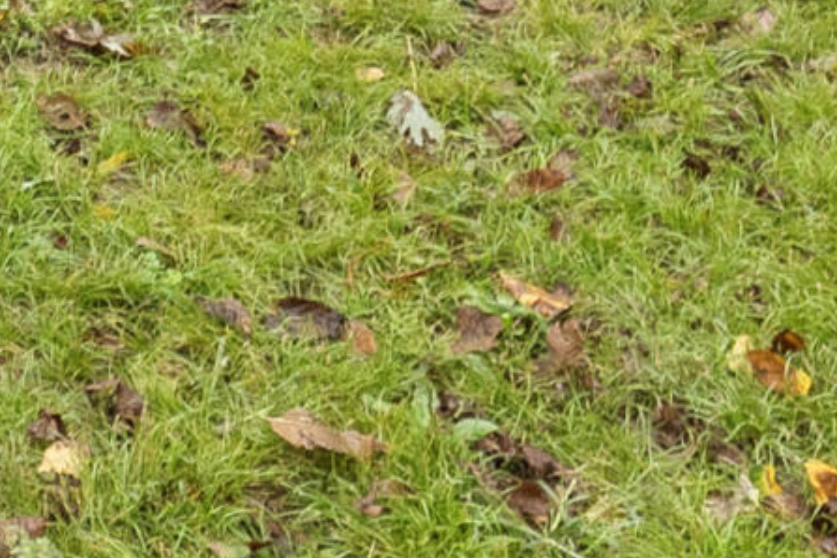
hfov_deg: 16.3
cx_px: -873
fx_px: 2185
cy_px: -739
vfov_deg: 12.0
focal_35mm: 94
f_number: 9
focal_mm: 14
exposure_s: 1/13
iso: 640
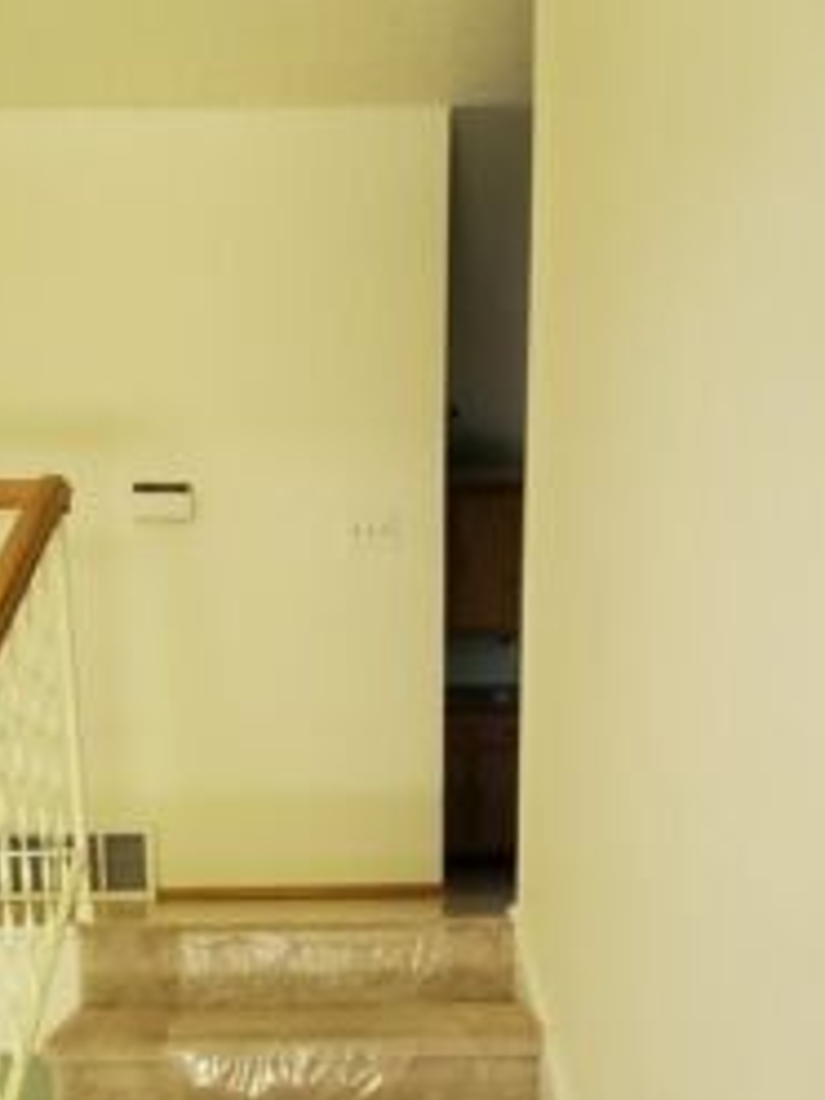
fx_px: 890
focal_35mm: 28
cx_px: 346
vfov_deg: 56.1
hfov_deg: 49.5
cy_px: 960
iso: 320
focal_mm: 1.8
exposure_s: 1/60
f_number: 2.2
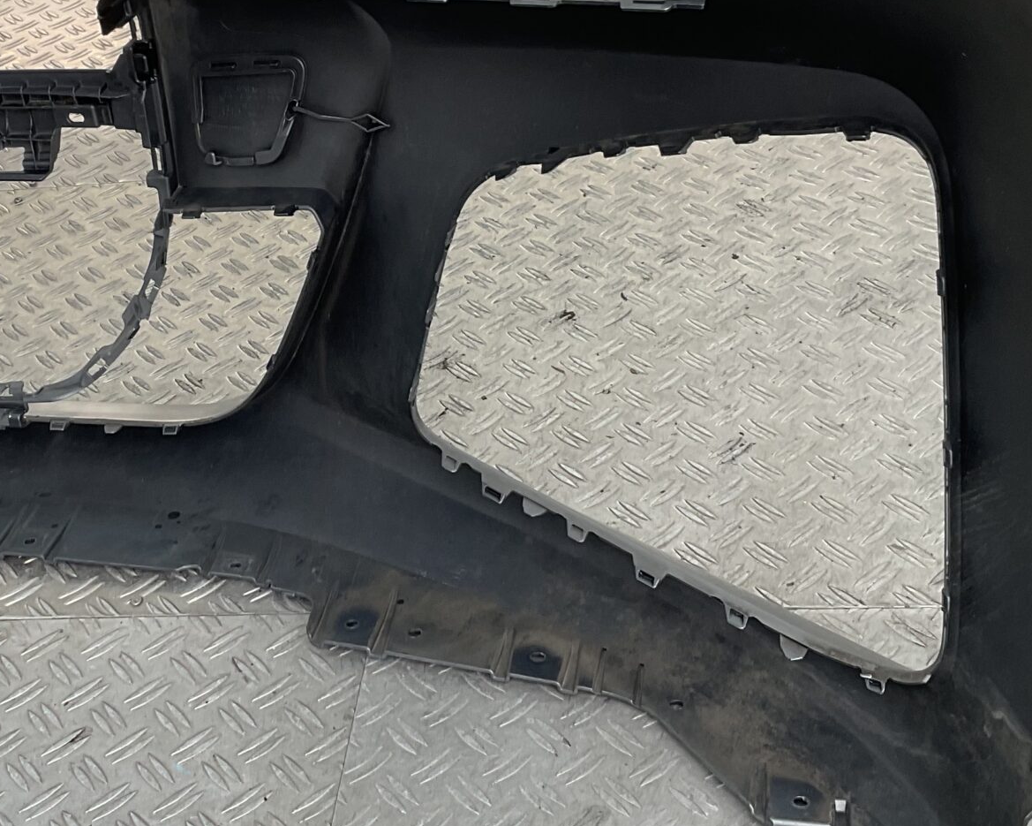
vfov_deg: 24.5
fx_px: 1894
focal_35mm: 62
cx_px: 346
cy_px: 280
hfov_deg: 30.3
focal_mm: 3
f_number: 1.8
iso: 16
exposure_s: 1/210
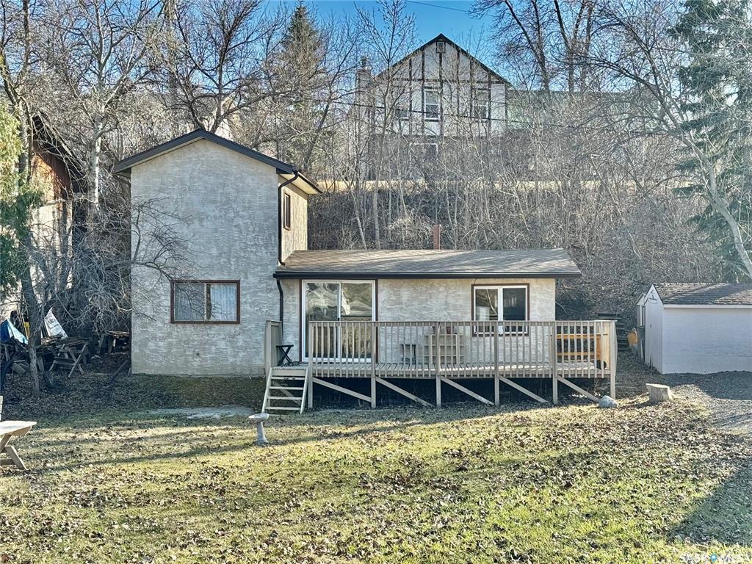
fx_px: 1043
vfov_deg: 30.3
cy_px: 282
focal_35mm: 48
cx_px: 376
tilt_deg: +1.8
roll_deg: +0.5
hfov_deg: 39.7
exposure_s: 1/980
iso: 64
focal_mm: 6.76
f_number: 1.78
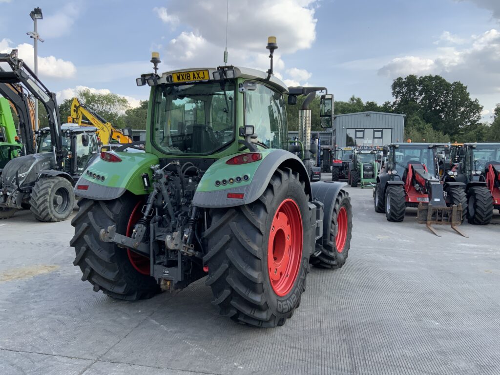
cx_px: 250
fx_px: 419
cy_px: 188
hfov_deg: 61.7
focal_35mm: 29
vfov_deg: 48.2
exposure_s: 1/709
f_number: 1.8
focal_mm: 3
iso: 16
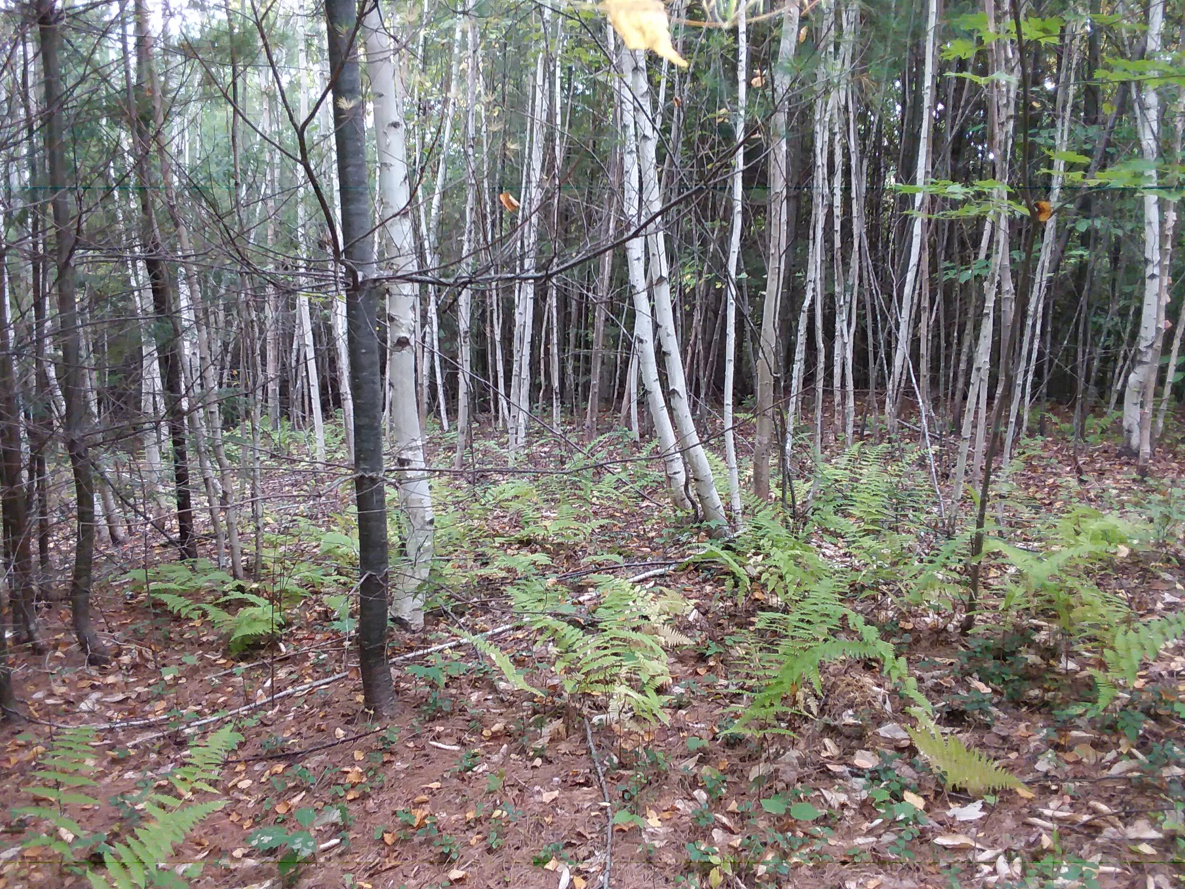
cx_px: 582
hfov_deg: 60.0
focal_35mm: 30
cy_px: 442
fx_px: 1027
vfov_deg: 46.8
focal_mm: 2.47
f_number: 1.9
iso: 160
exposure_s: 1/30
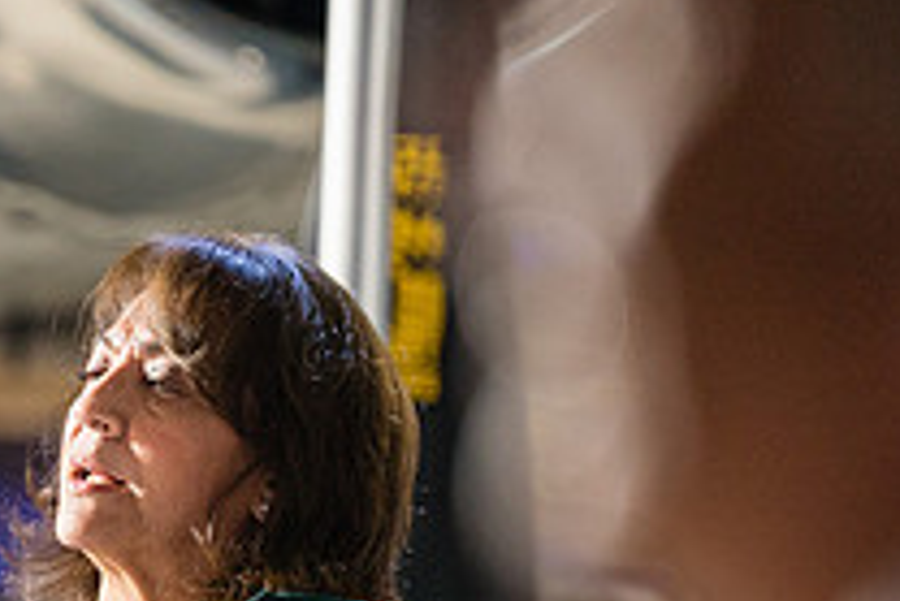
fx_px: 13109
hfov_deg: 3.9
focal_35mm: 524
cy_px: 677
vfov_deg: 2.6
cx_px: -104
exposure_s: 1/250
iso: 1250
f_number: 2.8
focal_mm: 188
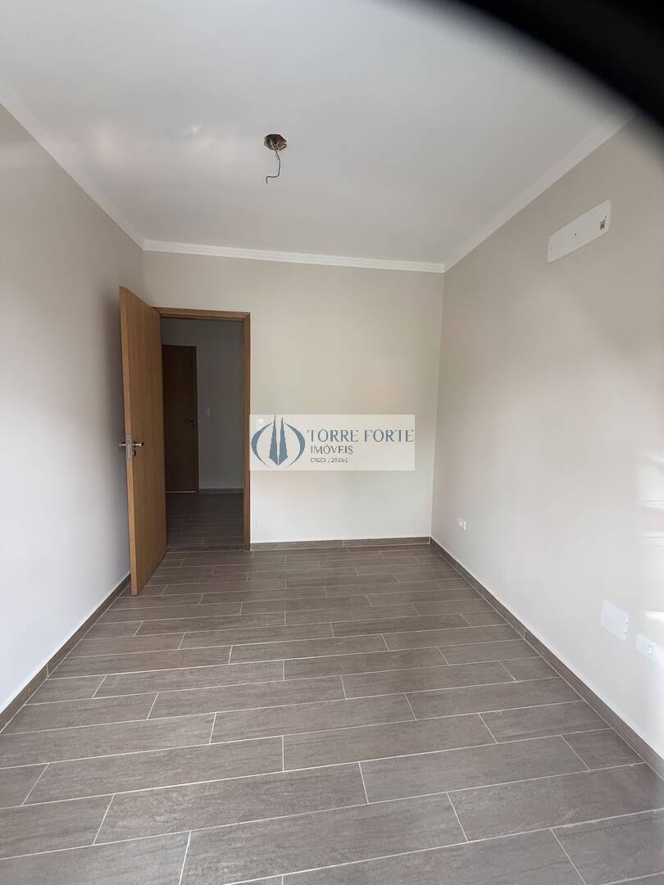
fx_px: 358
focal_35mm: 14
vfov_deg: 102.1
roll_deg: -1.3
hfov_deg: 85.7
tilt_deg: -5.2
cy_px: 442
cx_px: 332
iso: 250
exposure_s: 1/99
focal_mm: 2.22
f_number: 2.2
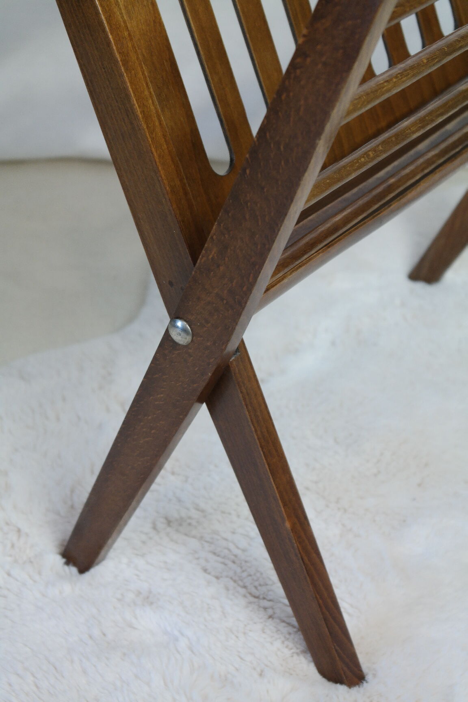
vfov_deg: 26.3
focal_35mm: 77
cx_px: 234
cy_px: 351
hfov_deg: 17.7
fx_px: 1501
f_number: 5.6
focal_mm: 50
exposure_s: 1/30
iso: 800
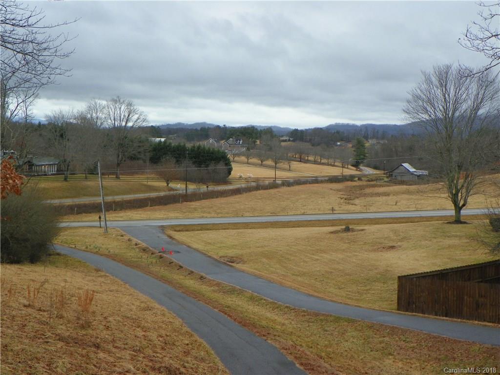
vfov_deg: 28.0
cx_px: 250
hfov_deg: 36.8
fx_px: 751
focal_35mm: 52
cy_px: 188
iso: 64
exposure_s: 1/100
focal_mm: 9.2
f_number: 3.5
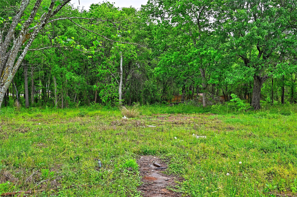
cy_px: 98
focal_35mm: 30
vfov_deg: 43.5
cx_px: 148
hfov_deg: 62.0
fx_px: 247
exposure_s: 1/50
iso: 400
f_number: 8
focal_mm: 30
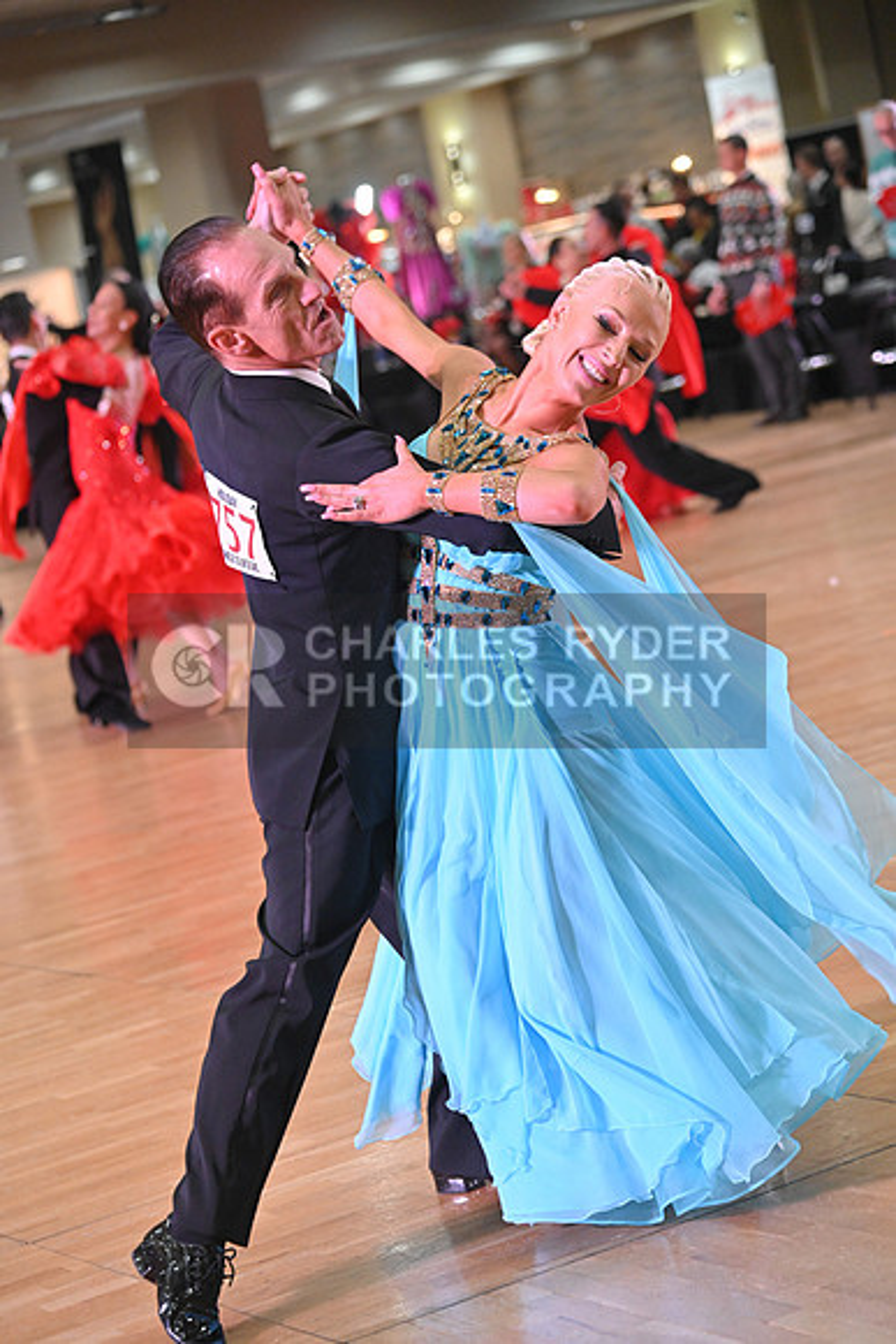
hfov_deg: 13.7
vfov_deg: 20.4
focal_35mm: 100
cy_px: 672
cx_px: 448
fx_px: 3731
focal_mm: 100
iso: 3200
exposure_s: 1/400
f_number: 5
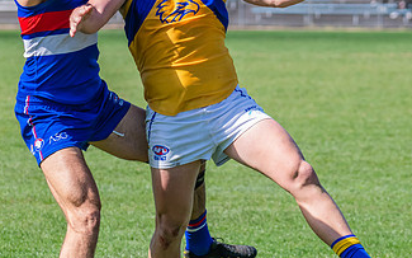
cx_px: 179
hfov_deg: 6.5
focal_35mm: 325
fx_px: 3649
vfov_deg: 4.0
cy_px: 78
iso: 800
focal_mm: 170
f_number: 7.1
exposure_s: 1/1600
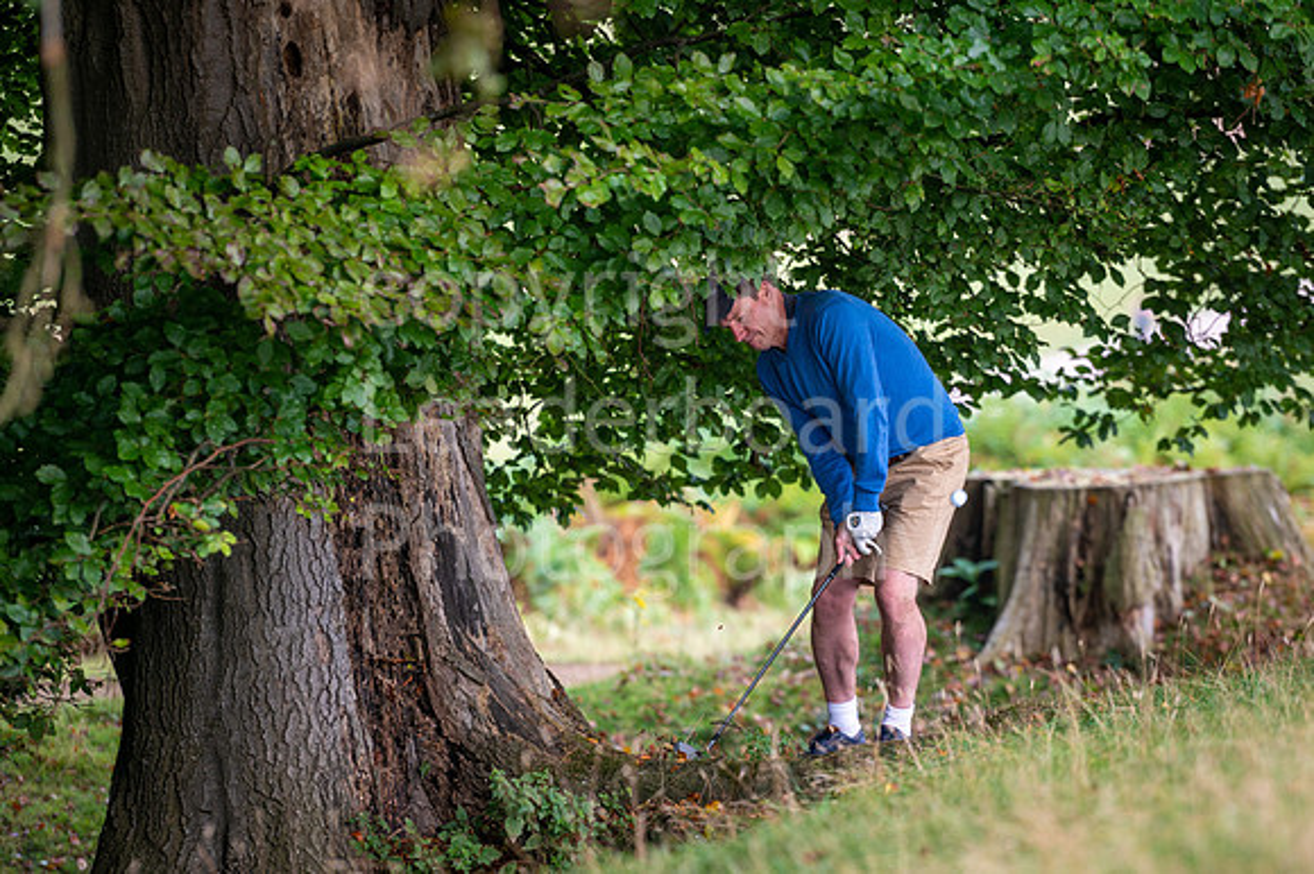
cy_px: 483
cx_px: 726
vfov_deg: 6.2
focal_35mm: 221
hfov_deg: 9.3
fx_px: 8065
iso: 400
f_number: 2.8
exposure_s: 1/500
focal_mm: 200
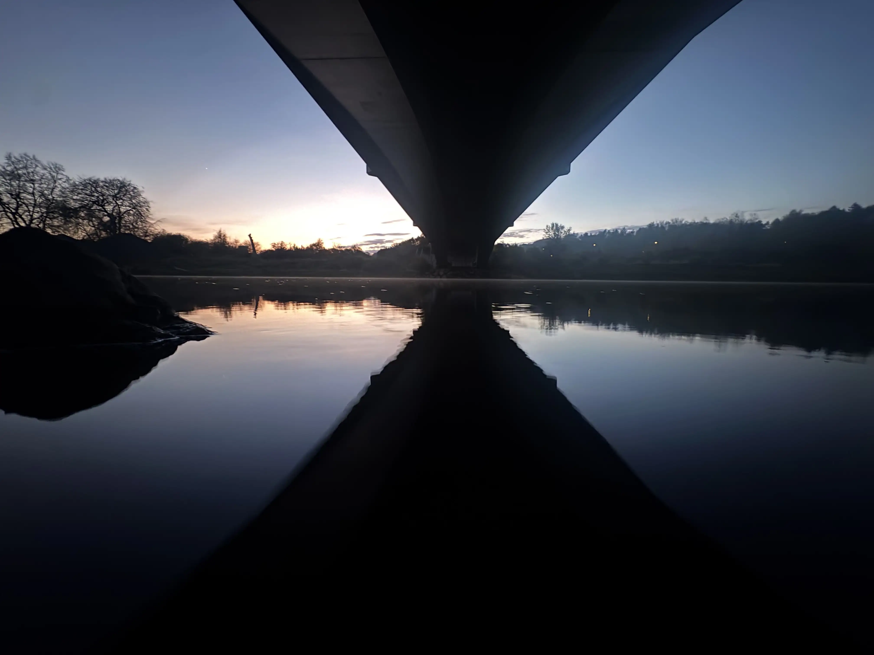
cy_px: 328
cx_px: 437
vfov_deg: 85.7
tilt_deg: -8.8
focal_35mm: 14
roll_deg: -0.9
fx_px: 353
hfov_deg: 102.1
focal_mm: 2.22
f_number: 2.2
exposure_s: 1/7
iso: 800
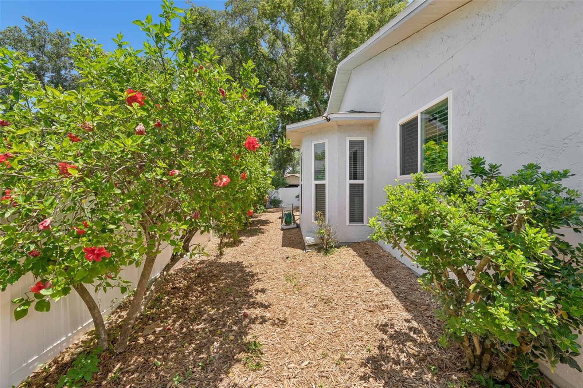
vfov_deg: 77.3
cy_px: 194
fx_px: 243
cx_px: 292
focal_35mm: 15
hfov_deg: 100.4
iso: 800
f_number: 8
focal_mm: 15
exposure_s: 1/1250
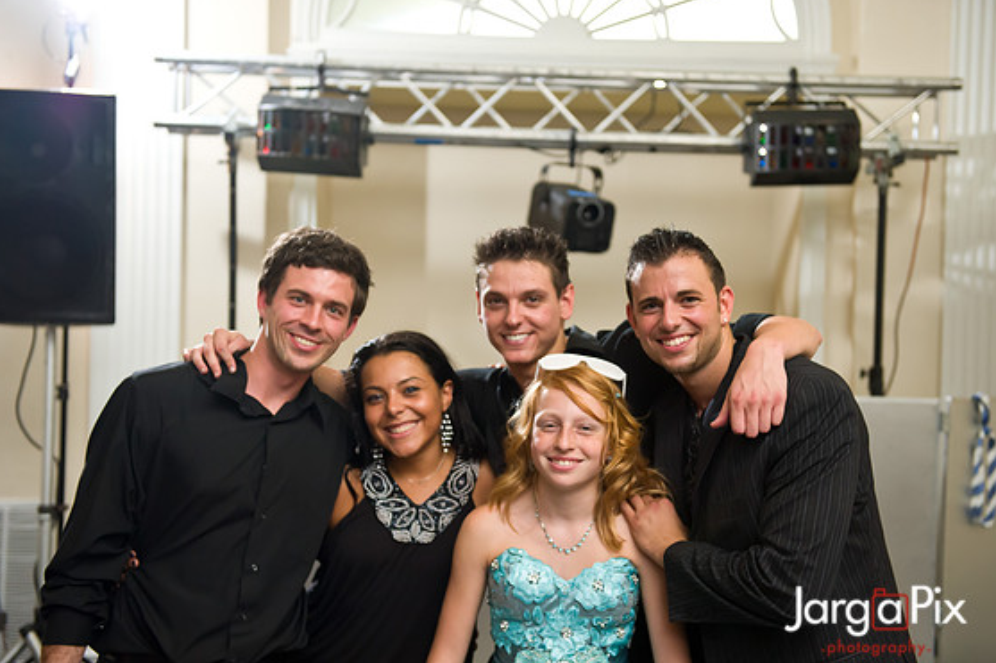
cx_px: 510
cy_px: 336
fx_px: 1383
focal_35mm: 50
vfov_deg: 27.0
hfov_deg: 39.6
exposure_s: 1/125
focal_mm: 48
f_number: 3.2
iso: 1600
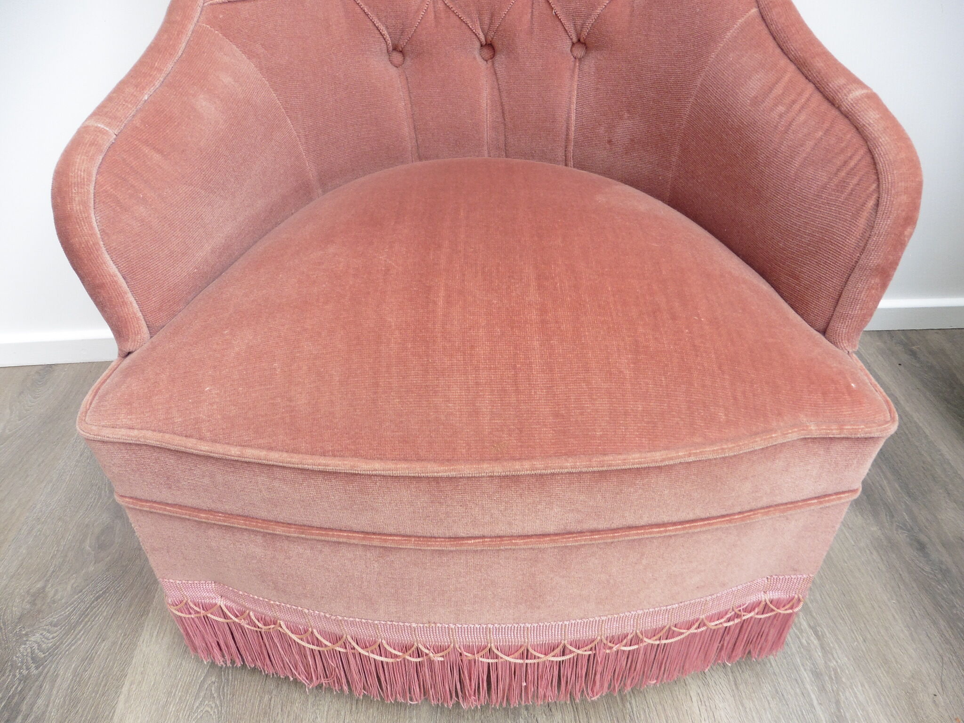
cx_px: 482
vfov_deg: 56.8
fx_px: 668
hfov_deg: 71.6
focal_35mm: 24
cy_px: 362
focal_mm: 4.3
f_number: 3.3
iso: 125
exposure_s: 1/60
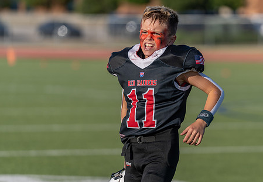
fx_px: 2092
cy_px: 96
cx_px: 172
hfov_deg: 7.2
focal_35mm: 283
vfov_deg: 5.0
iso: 100
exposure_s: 1/1250
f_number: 3.5
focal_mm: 200
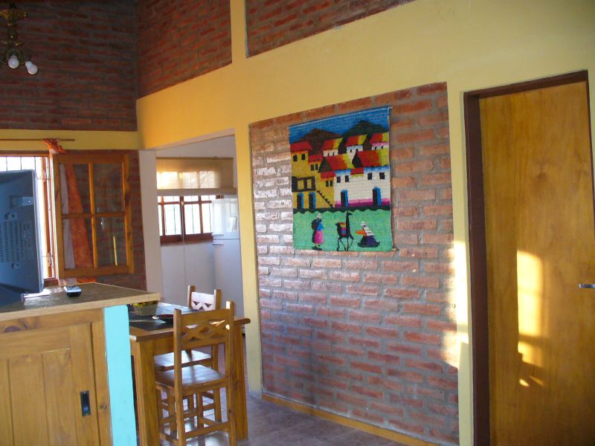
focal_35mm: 37
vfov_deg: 38.7
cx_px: 298
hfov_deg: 50.1
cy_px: 223
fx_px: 636
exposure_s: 1/30
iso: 200
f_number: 2.8
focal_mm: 6.1
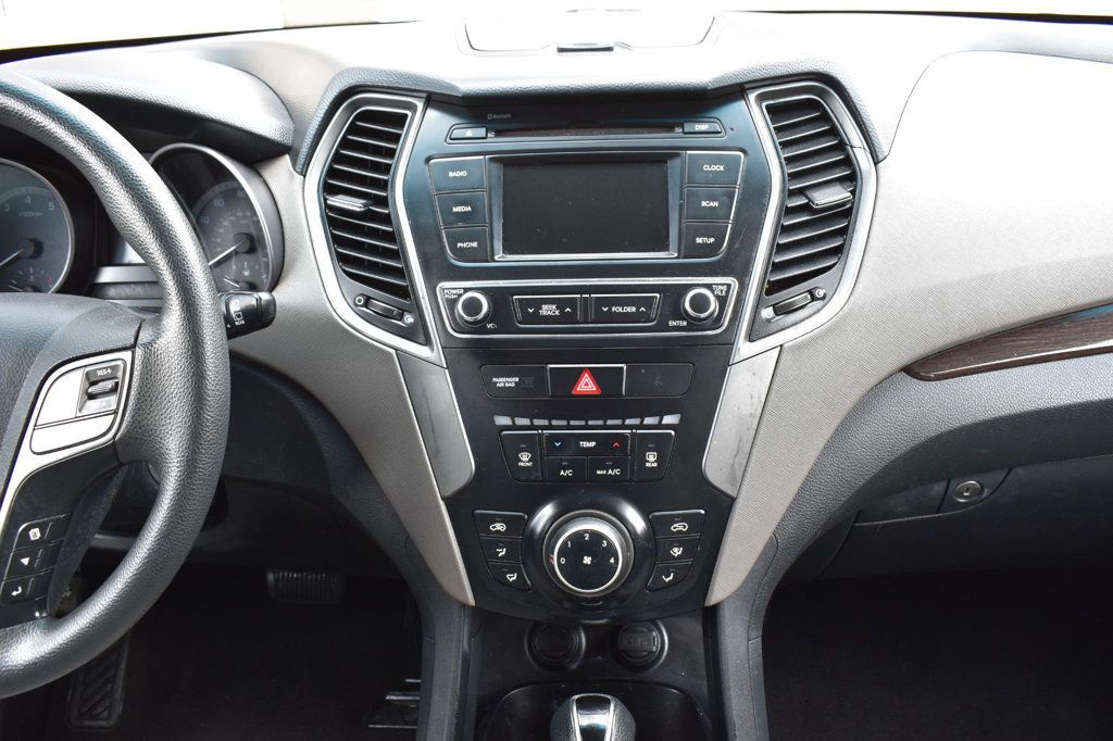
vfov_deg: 41.7
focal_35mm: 32
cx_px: 556
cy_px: 370
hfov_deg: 59.5
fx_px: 974
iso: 400
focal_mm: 21
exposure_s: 1/30
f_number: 7.1
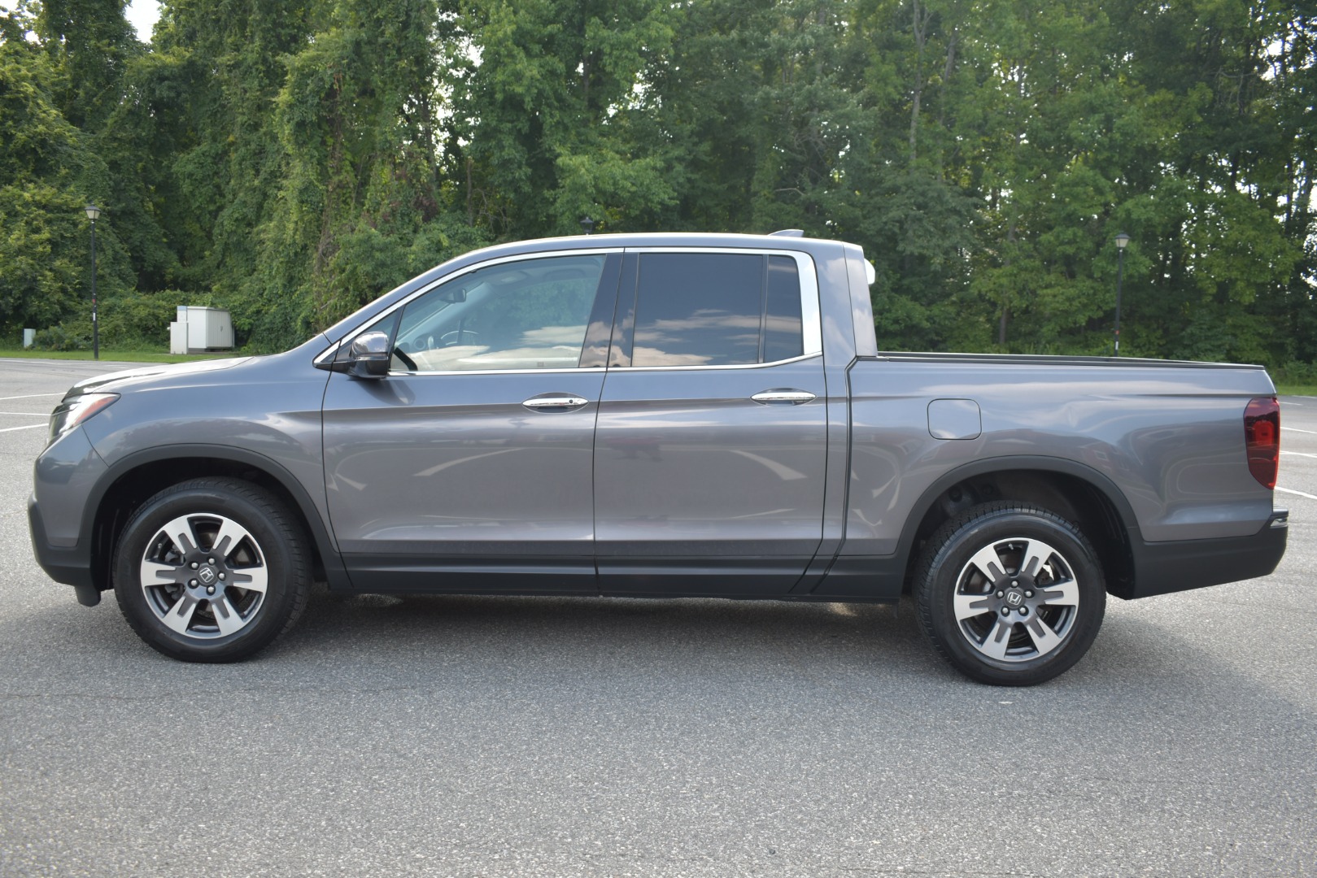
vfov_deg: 41.7
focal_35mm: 32
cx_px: 658
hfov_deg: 59.5
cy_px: 439
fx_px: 1153
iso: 100
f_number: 3.8
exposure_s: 1/125
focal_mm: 21
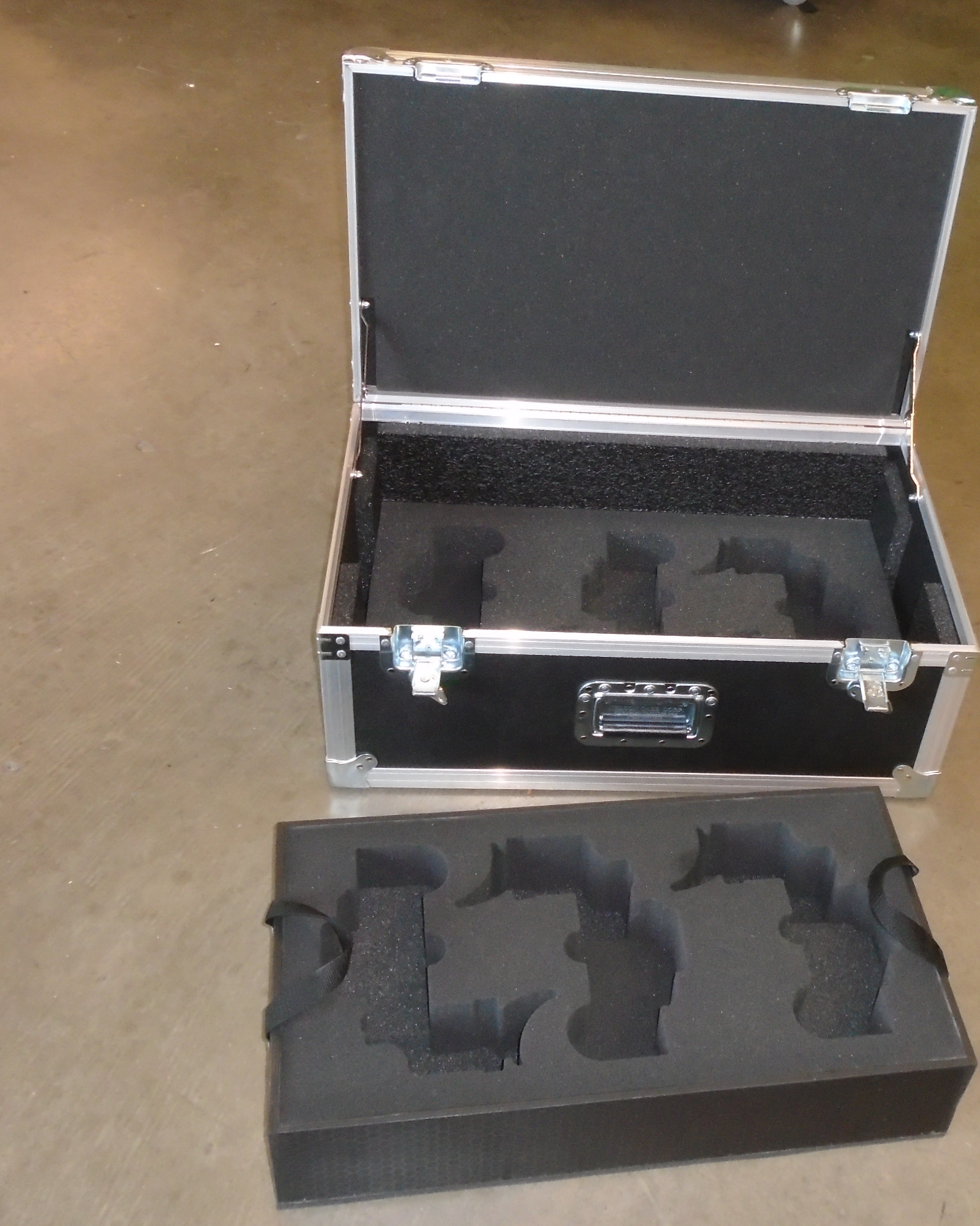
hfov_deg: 36.1
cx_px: 665
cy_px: 604
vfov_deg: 44.8
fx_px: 1487
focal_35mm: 41
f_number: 3.5
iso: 400
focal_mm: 5.5
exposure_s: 1/40
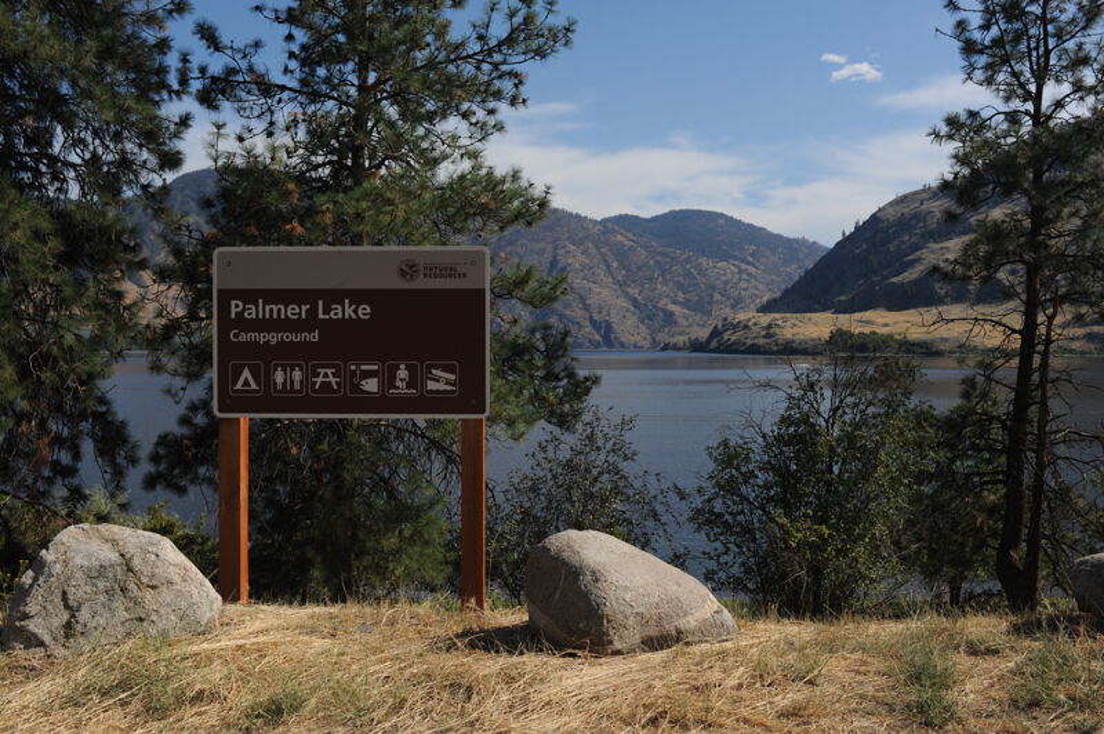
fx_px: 1072
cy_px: 367
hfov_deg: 54.5
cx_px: 552
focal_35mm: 35
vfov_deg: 37.8
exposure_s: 1/320
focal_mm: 35
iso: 200
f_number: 13
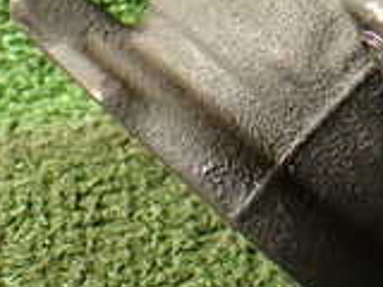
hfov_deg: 15.6
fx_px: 1328
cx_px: 498
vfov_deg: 12.0
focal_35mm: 120
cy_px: -100
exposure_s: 1/60
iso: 160
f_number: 2.4
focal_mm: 5.79
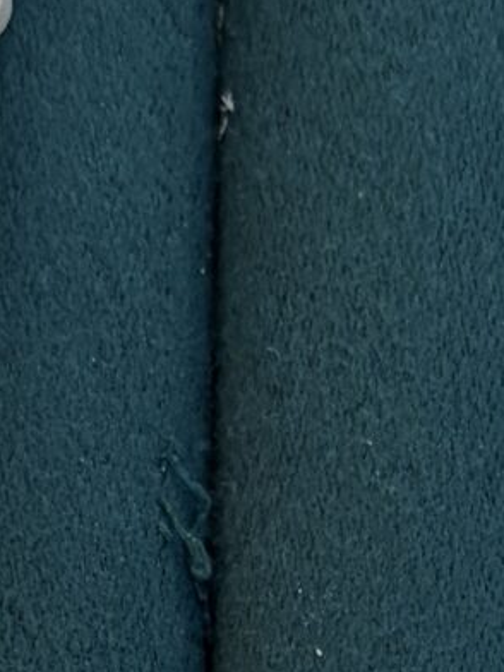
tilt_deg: -83.5
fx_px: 3300
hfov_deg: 8.7
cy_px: 1365
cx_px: 435
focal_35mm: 170
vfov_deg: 10.6
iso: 80
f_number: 1.6
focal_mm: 5.96
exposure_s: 1/50
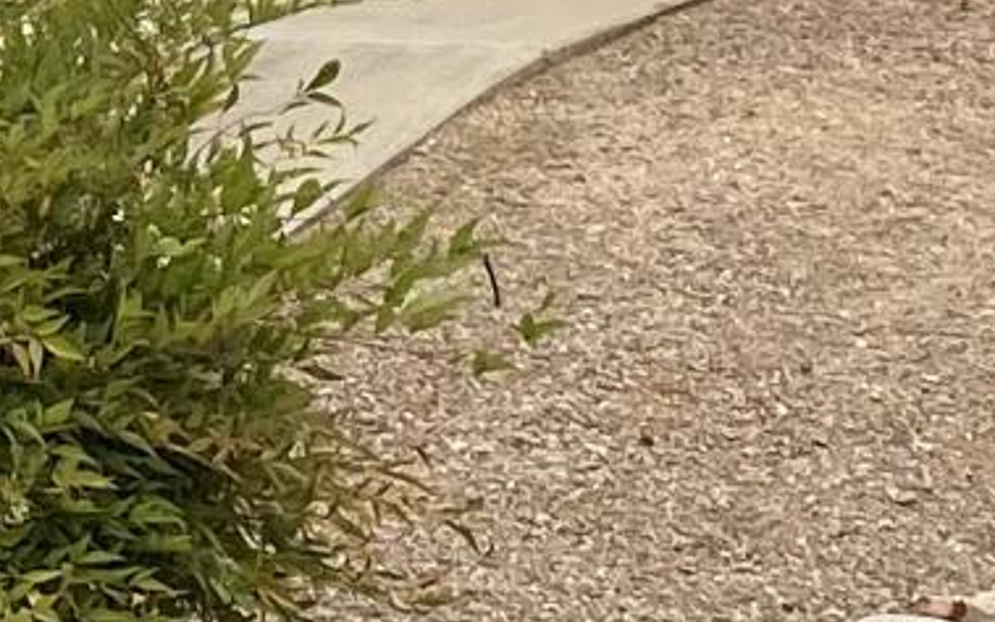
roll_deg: +1.1
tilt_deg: +5.2
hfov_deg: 9.2
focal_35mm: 218
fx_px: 5912
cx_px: -827
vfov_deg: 5.7
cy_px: -1189
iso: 32
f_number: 1.8
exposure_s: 1/529
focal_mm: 4.25
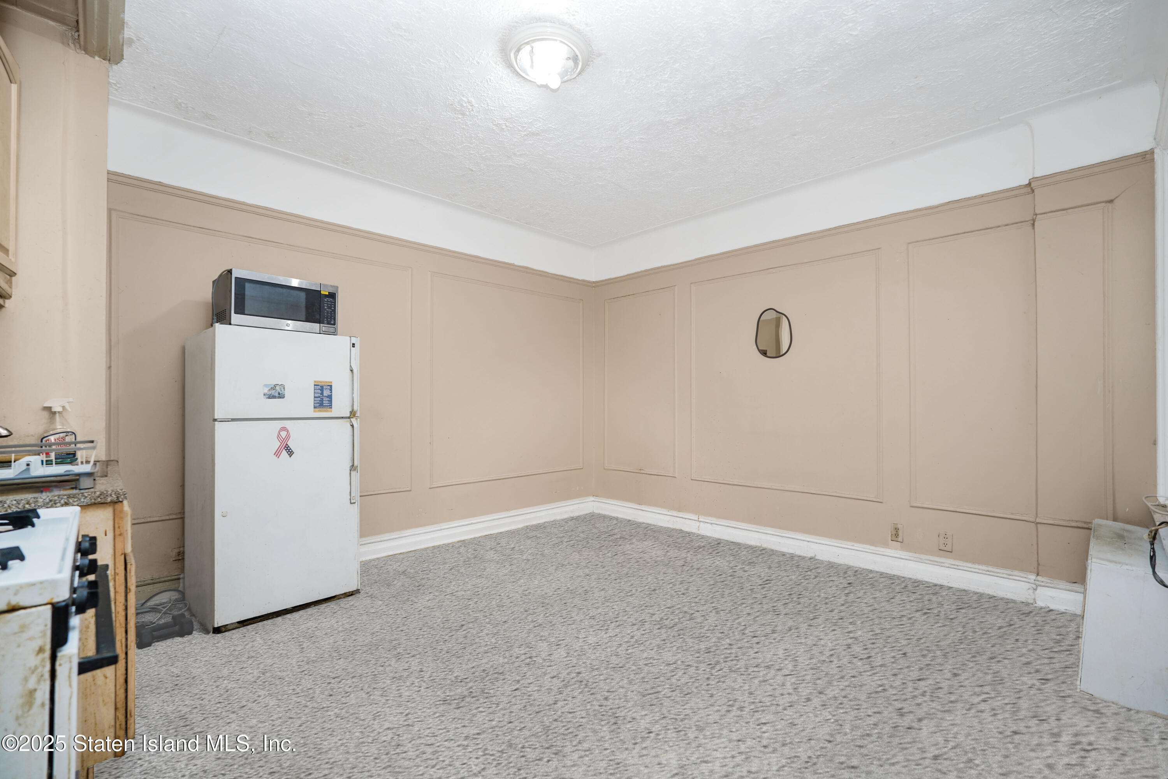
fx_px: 519
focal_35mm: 16
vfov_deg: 73.7
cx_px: 584
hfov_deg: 96.7
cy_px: 390
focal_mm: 16
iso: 50
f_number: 4
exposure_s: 1/8
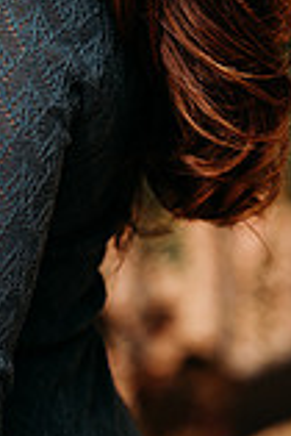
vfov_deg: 8.3
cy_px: -144
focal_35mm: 244
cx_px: -36
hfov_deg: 5.6
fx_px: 2952
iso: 400
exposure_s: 1/320
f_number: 2.2
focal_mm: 85
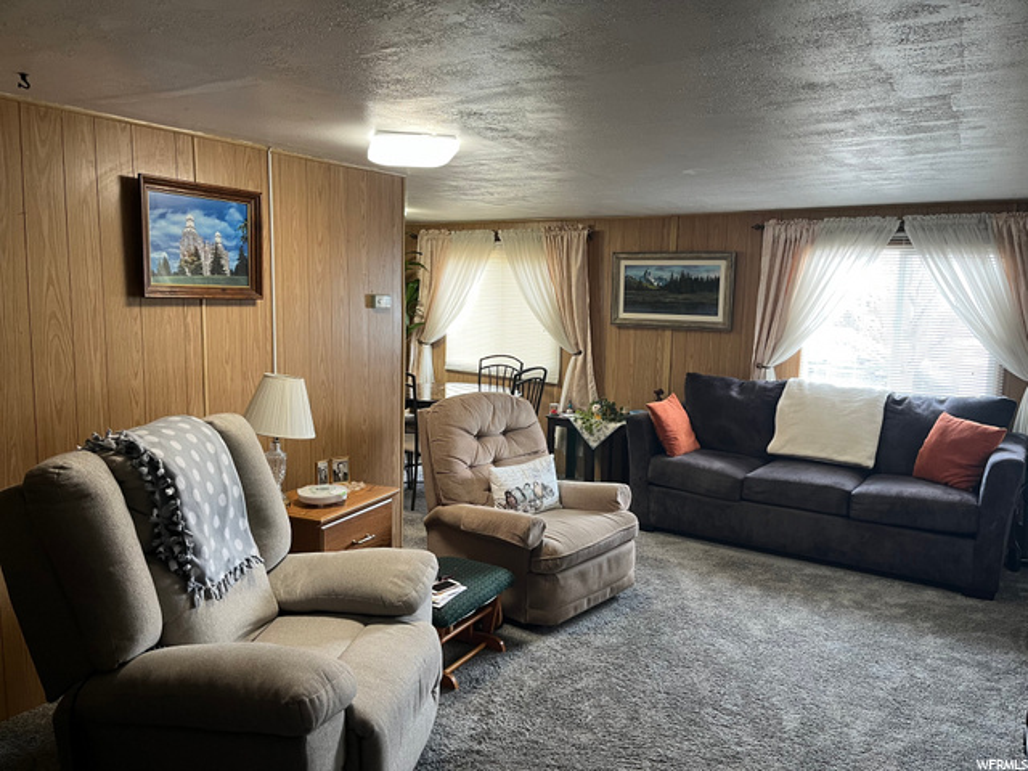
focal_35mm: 26
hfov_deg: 67.3
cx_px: 514
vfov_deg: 53.1
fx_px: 772
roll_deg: -0.8
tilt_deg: -6.9
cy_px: 386
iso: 125
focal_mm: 5.1
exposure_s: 1/60
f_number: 1.6
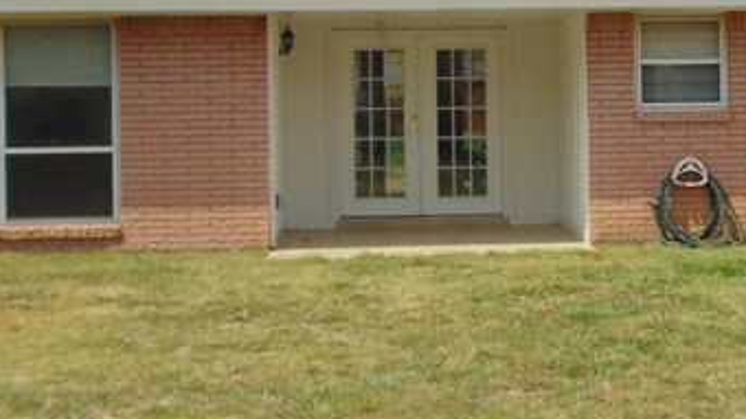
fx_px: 1622
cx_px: 542
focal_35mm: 82
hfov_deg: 25.7
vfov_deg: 14.7
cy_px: 118
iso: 80
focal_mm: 4.5
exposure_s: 1/250
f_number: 7.7
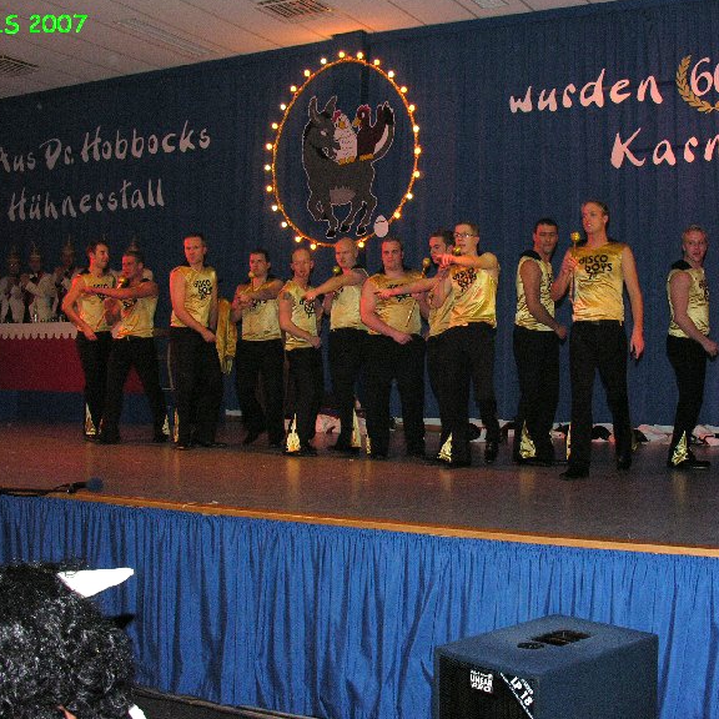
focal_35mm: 43
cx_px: 439
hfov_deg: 39.0
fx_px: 1010
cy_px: 357
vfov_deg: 39.2
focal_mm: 8.9
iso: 200
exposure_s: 1/60.1
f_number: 4
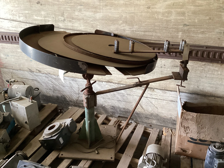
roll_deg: -0.9
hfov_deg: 58.4
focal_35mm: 31
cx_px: 112
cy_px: 84
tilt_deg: -29.2
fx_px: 201
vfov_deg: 45.4
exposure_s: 1/40
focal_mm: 3.3
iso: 250
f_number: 2.4
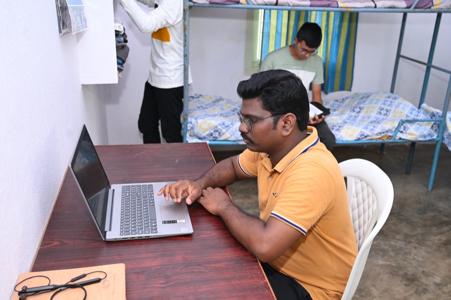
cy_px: 150
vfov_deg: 38.3
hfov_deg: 55.1
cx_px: 226
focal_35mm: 34
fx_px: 432
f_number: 4.5
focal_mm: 34.5
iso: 500
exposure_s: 1/125
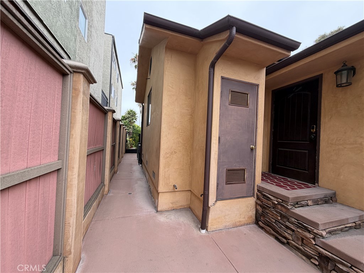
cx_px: 182
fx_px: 147
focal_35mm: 14
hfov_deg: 102.1
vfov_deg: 85.7
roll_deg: -2.3
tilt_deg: +1.0
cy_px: 136
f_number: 2.2
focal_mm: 2.22
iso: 40
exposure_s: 1/228
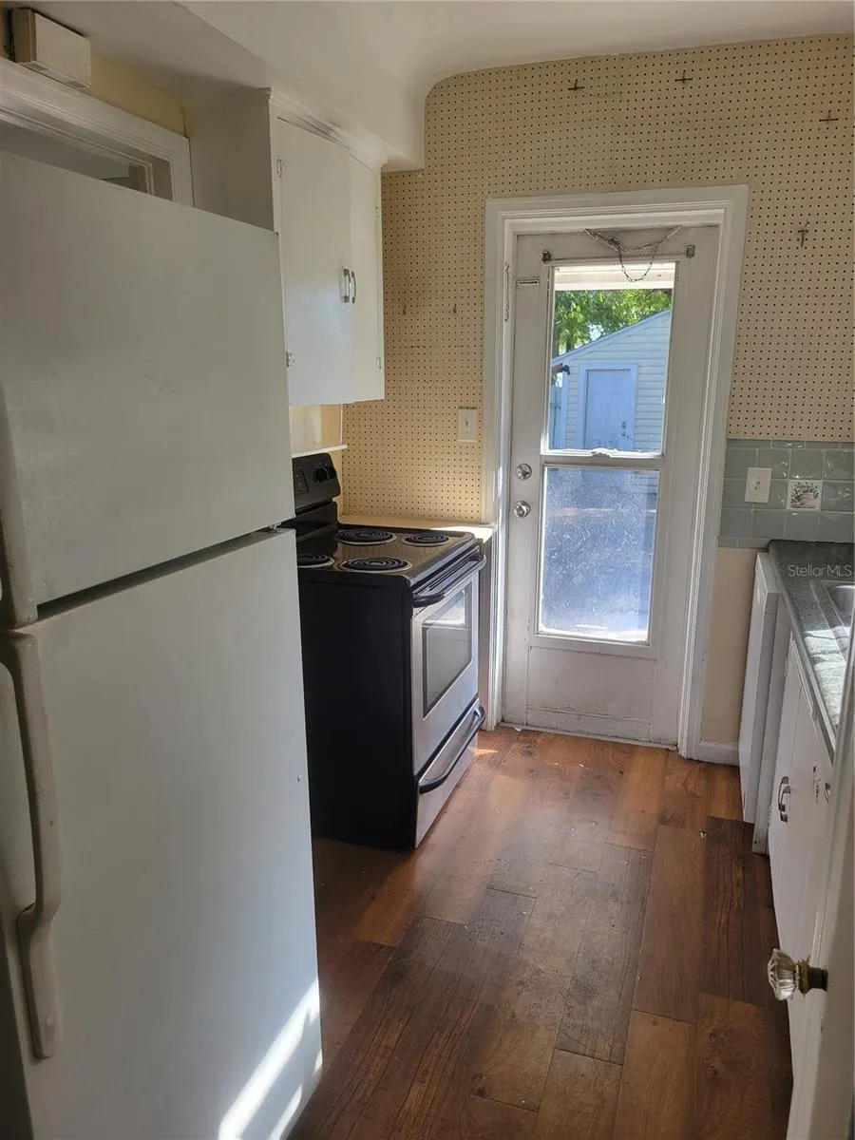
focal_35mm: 26
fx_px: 856
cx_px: 428
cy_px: 570
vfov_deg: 67.3
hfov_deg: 53.1
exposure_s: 1/129
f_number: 1.8
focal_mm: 5.4
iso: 40
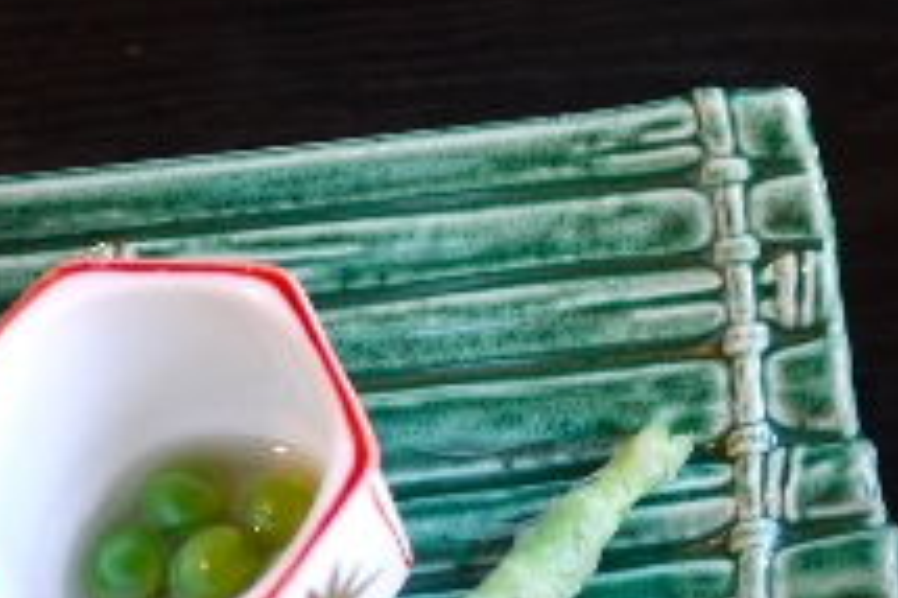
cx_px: 1015
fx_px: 3863
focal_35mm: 155
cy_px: -184
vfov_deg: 8.7
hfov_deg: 13.0
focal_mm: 20
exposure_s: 1/40
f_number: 1.7
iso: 100
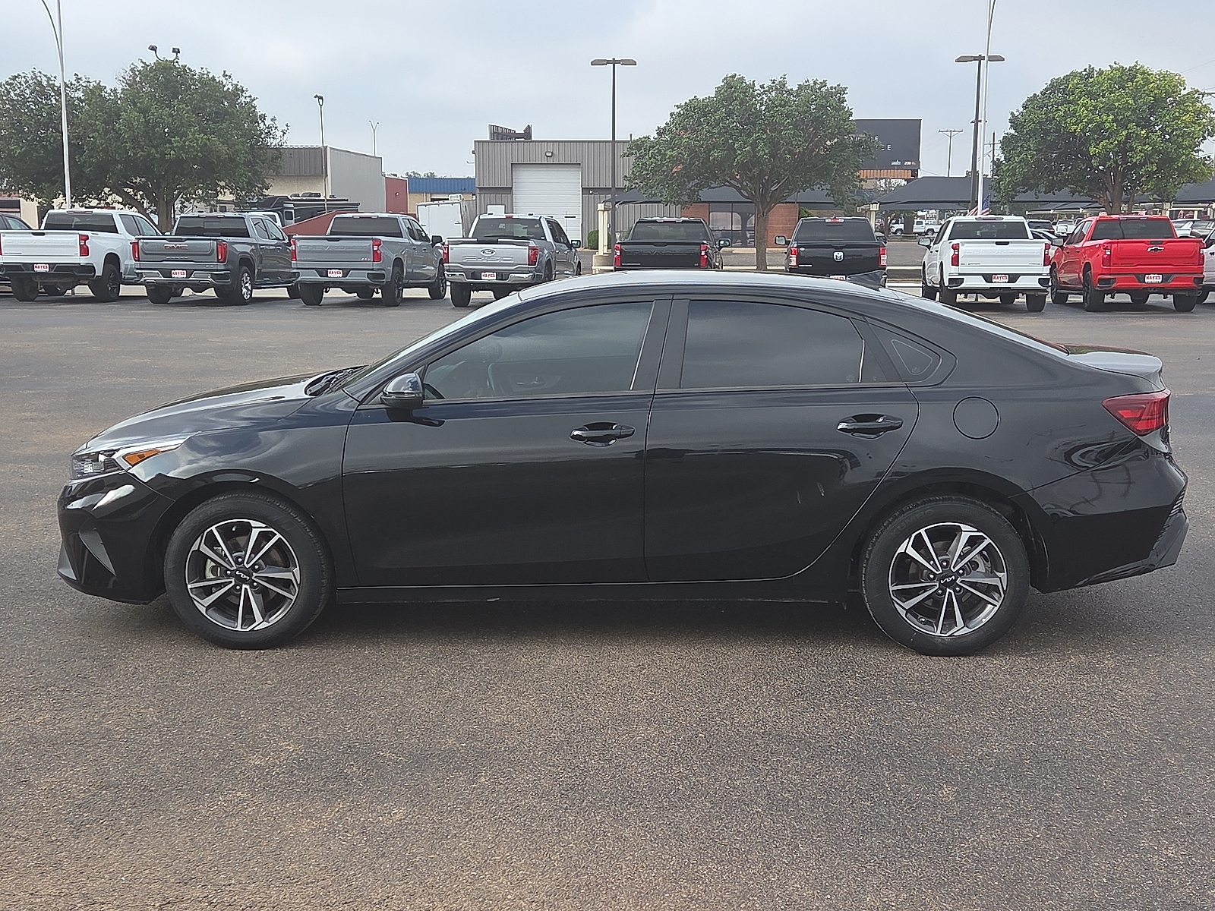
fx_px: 1404
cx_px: 608
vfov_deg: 36.0
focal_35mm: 40
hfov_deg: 46.8
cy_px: 456
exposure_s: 1/1667
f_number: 1.8
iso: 76
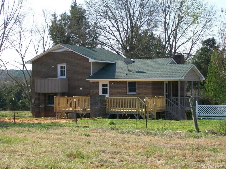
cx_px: 113
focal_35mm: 70
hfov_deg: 27.8
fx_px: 457
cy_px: 84
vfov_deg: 21.0
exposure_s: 1/400
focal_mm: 11.6
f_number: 3.8
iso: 64
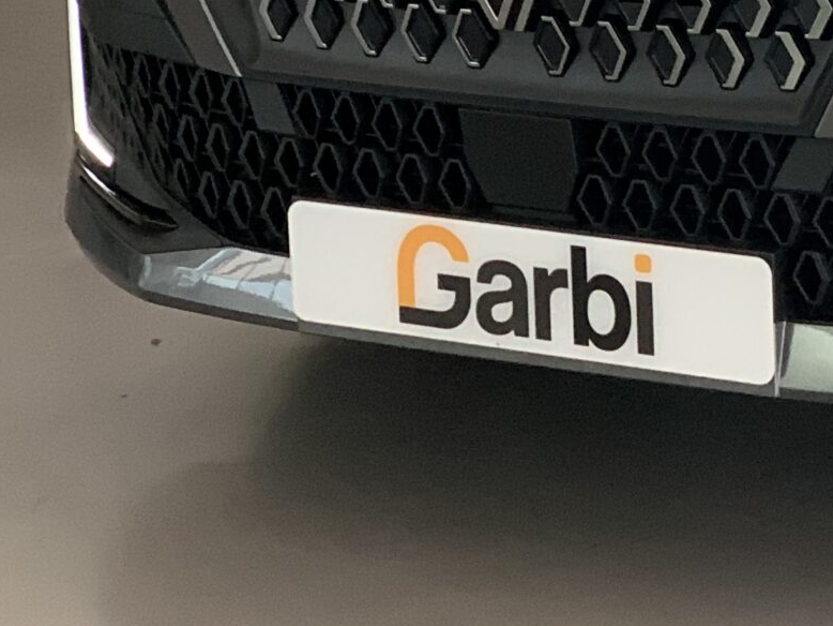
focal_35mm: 171
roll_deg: +0.6
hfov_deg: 11.1
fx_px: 4116
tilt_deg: -8.3
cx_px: 1240
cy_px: -162
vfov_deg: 8.6
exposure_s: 1/56
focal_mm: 6
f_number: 2.4
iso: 200
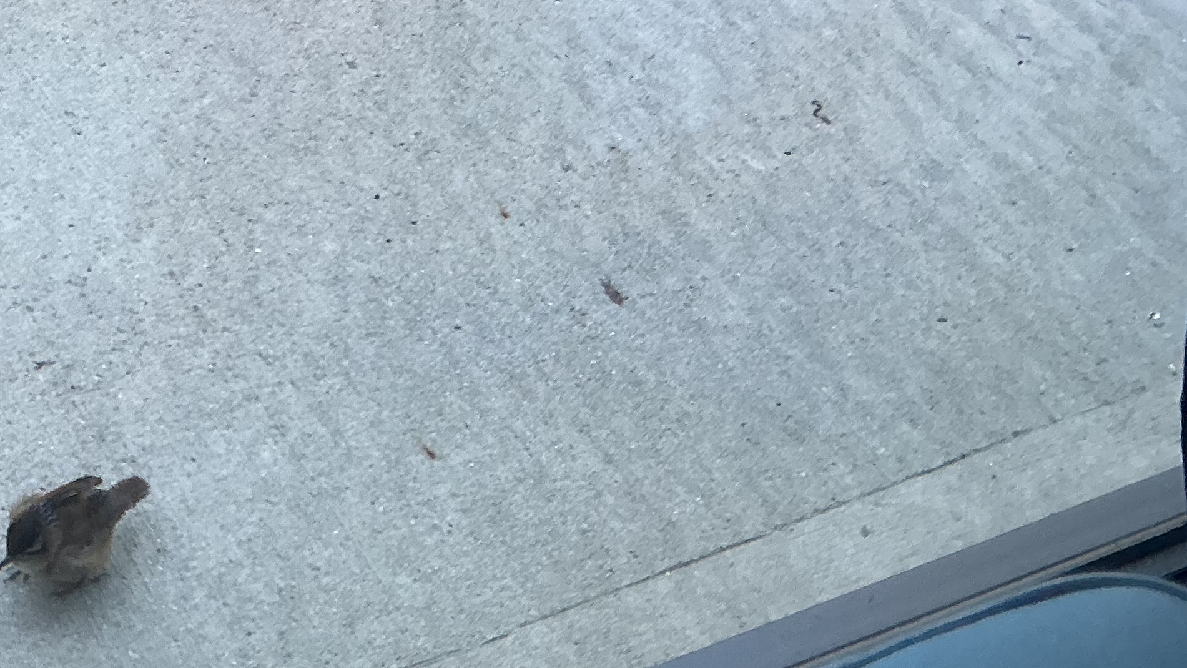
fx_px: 2109
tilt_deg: -41.8
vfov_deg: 18.0
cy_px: 247
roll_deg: +7.2
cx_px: -49
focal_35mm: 67
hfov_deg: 29.0
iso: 64
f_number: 1.8
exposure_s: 1/120
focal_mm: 3
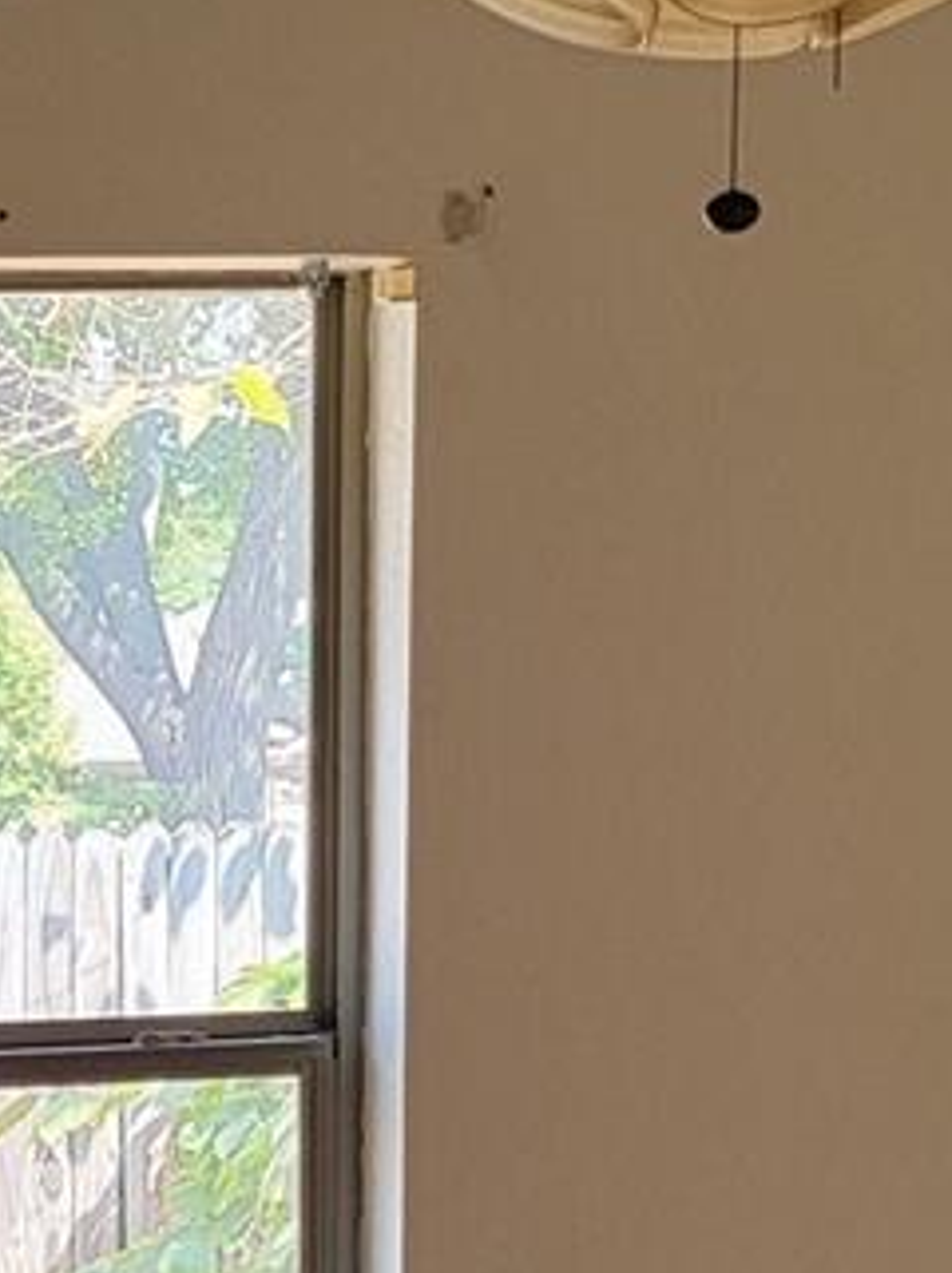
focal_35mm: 115
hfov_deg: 12.5
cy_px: 1503
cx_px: -222
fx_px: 4225
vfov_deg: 16.5
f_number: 1.8
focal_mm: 6.7
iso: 125
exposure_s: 1/120
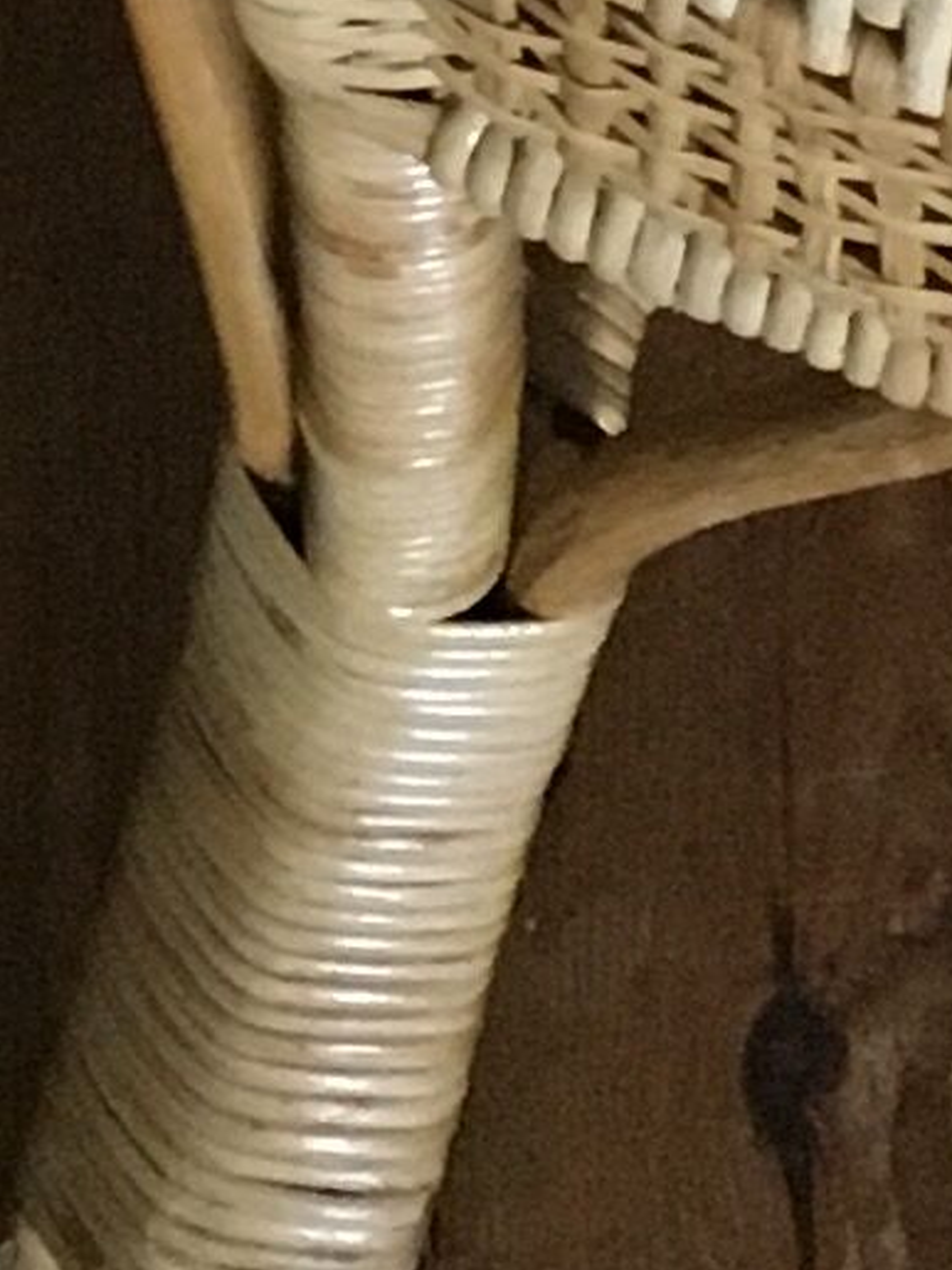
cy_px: -2824
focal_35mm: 227
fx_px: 8327
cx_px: 1754
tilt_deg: -54.7
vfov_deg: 7.4
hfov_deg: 6.4
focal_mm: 4.15
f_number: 2.2
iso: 200
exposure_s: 1/25
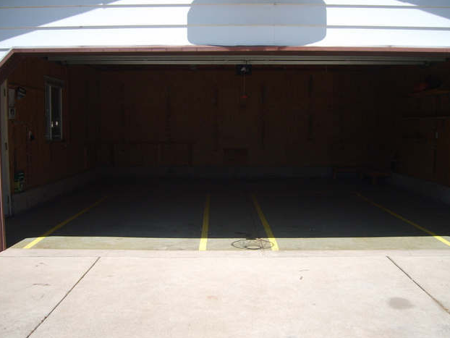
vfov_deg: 39.7
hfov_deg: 51.3
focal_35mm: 36
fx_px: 468
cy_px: 173
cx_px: 223
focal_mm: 5.8
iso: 50
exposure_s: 1/180
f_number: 7.1
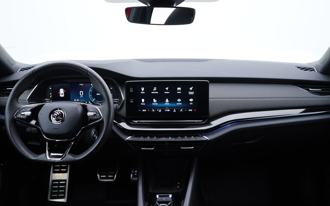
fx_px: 333
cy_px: 106
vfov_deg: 34.4
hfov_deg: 52.8
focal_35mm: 37
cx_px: 166
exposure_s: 1/40
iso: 160
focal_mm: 24
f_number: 2.8
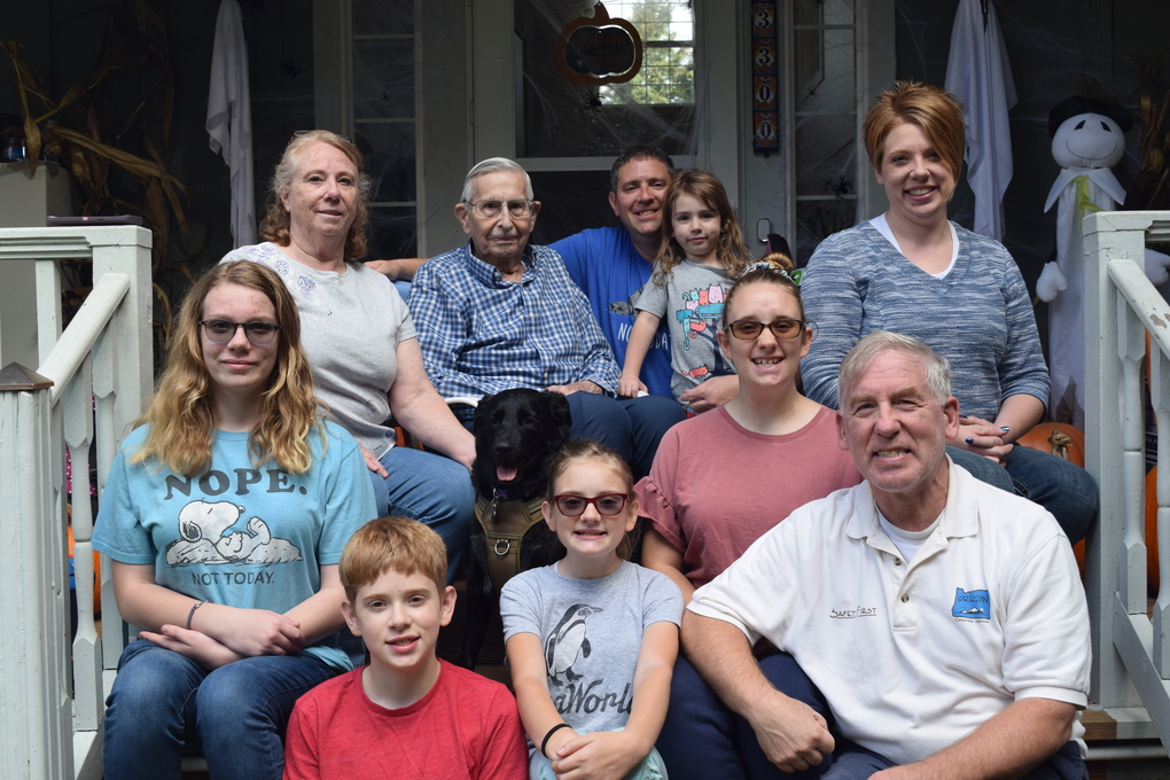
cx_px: 585
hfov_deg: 45.0
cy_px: 390
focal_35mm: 44
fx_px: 1414
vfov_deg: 30.8
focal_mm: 29
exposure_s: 1/200
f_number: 7.1
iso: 400
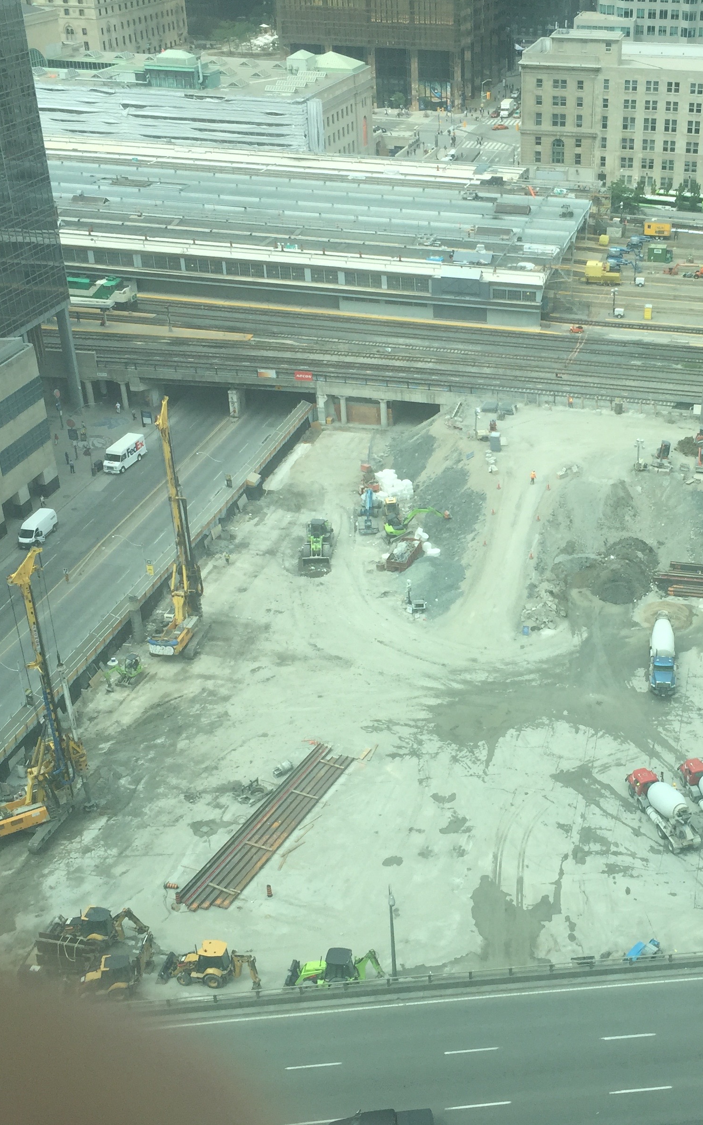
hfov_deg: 30.1
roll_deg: -0.9
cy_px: 571
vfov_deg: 47.2
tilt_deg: -28.7
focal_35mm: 42
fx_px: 1288
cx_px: 509
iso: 32
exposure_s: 1/842
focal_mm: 4.15
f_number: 2.2
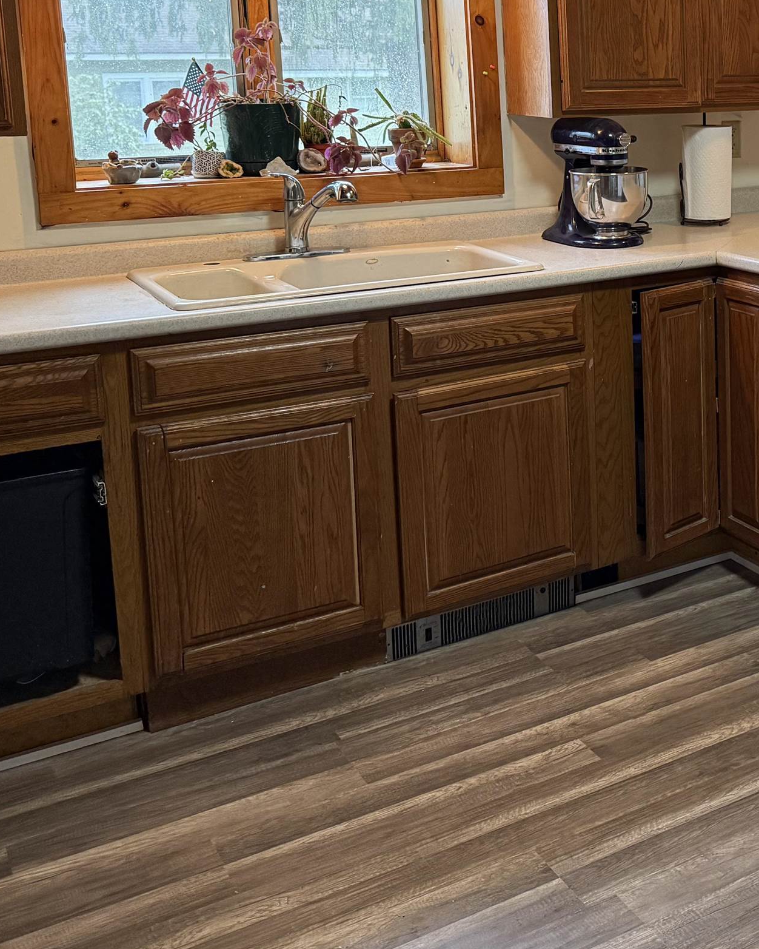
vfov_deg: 39.4
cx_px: 808
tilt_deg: -7.7
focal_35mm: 46
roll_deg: +0.3
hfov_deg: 29.9
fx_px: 1291
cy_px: 256
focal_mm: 6.76
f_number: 1.78
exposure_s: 1/120
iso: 400
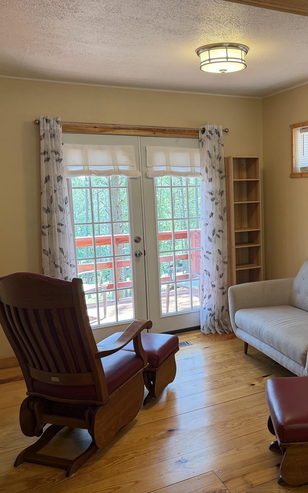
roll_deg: +2.9
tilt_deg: -6.5
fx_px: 457
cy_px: 246
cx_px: 249
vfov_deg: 56.7
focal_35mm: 34
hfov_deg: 36.0
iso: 160
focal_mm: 6.76
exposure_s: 1/120
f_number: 1.78
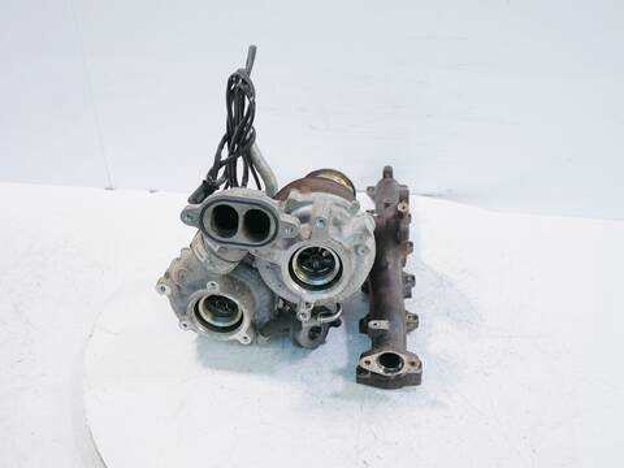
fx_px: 577
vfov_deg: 44.2
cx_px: 312
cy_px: 234
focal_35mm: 32
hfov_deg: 56.8
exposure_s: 1/60
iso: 250
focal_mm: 16
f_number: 4
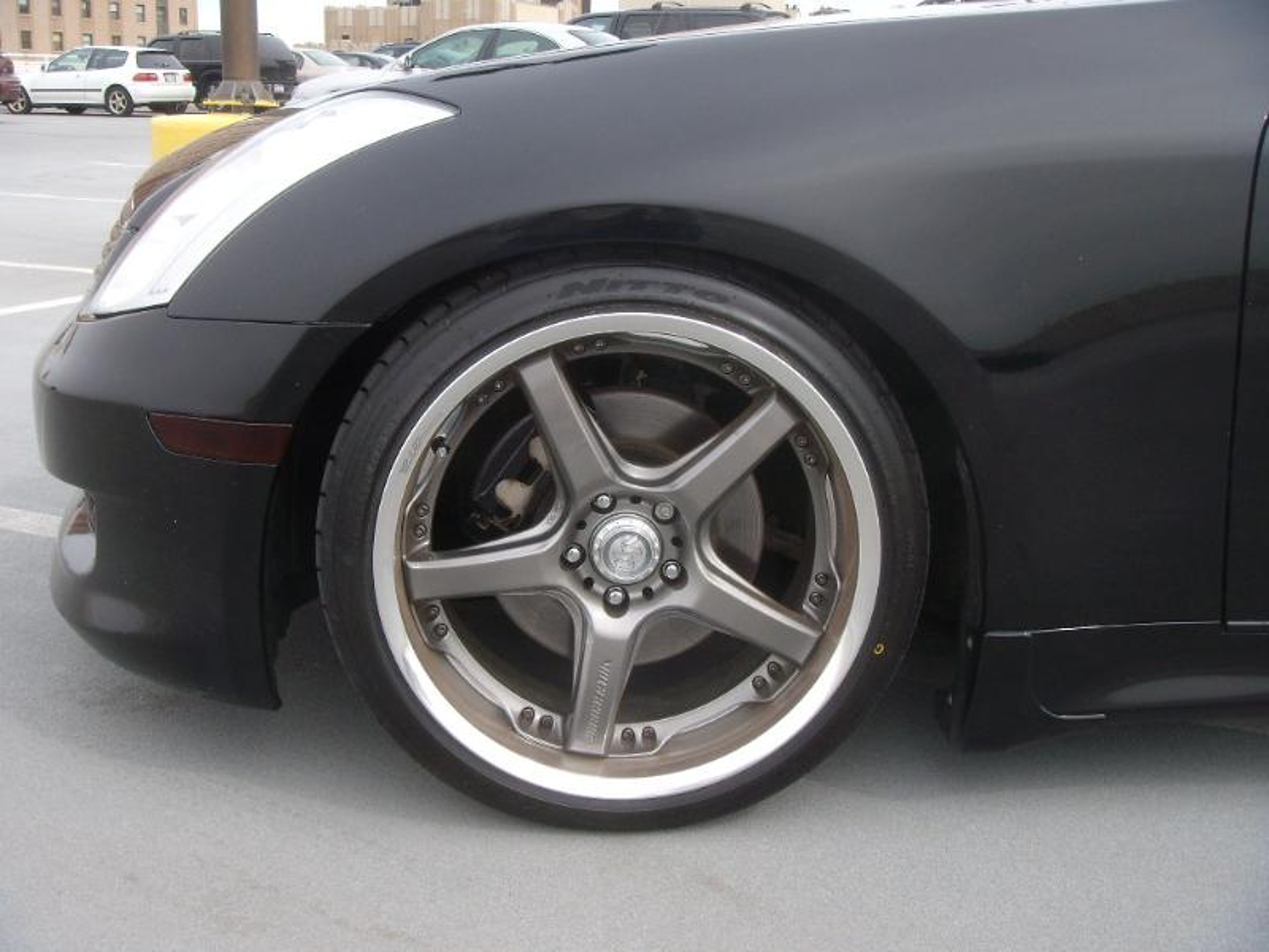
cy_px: 476
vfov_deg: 37.7
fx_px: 1393
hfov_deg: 49.0
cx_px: 634
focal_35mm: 38
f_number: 5.7
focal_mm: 6.4
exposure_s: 1/137
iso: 64
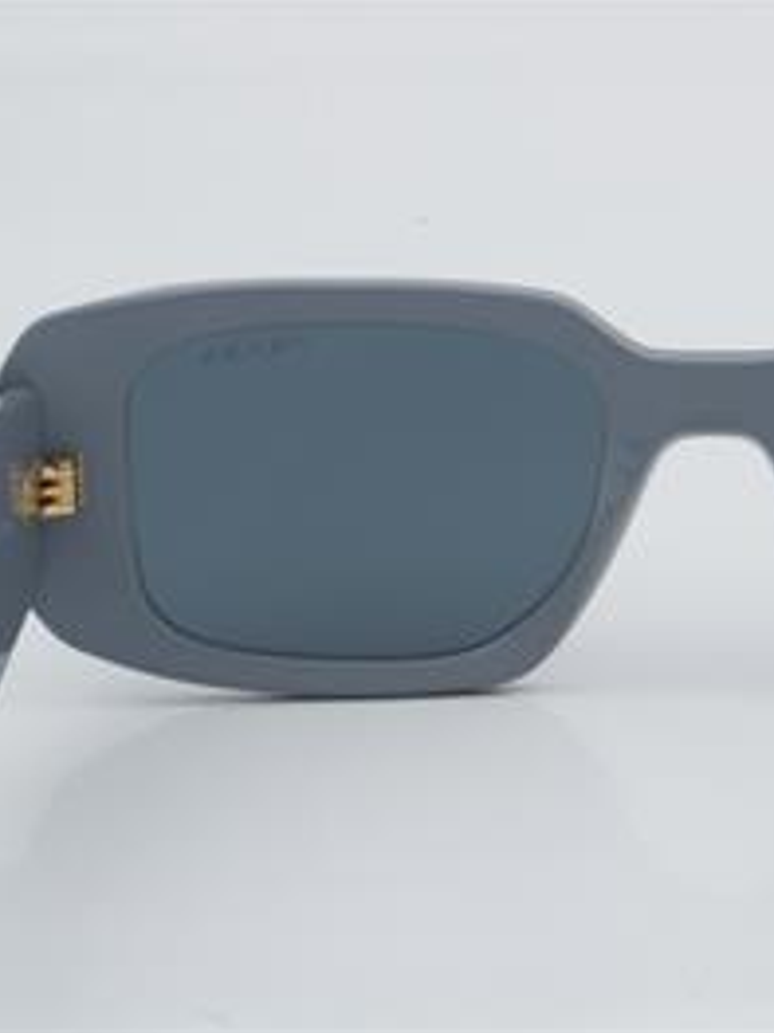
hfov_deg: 12.2
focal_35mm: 121
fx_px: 3602
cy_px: 515
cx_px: 711
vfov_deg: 16.3
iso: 100
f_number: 32
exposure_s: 1/3
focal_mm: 55
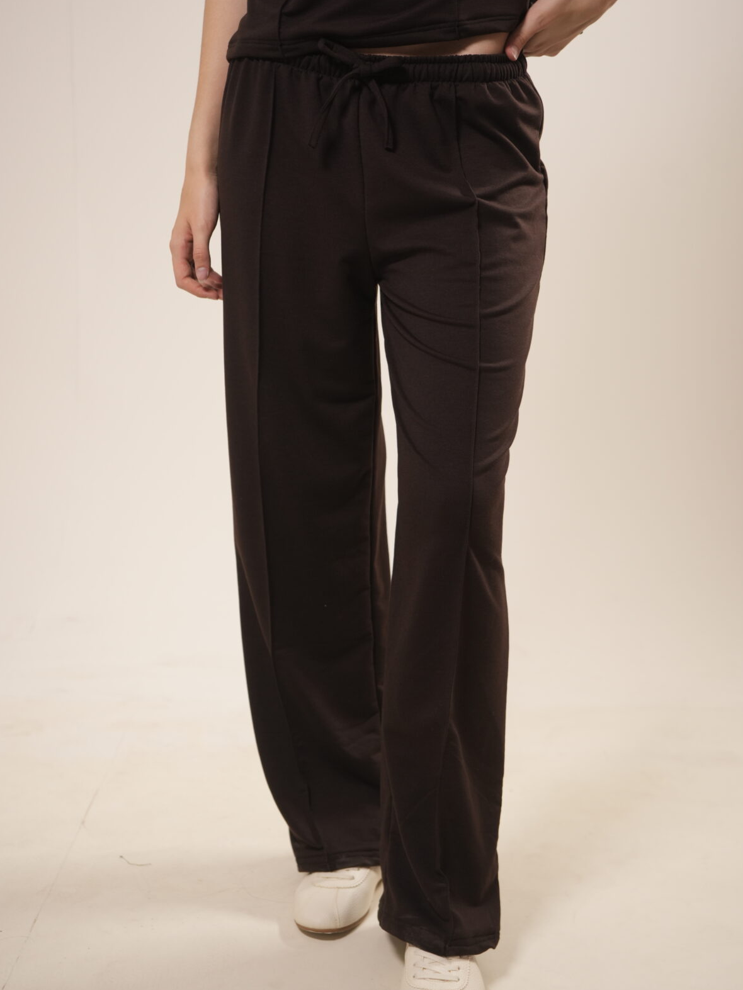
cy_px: 528
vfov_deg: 34.9
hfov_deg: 26.6
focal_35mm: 55
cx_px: 373
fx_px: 1574
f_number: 3.2
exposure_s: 1/100
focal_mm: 50
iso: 640
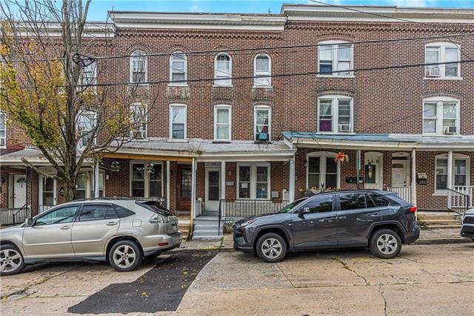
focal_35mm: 18
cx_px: 237
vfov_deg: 67.3
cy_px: 158
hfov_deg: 90.0
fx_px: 237
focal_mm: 18
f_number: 8
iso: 100
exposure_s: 1/50
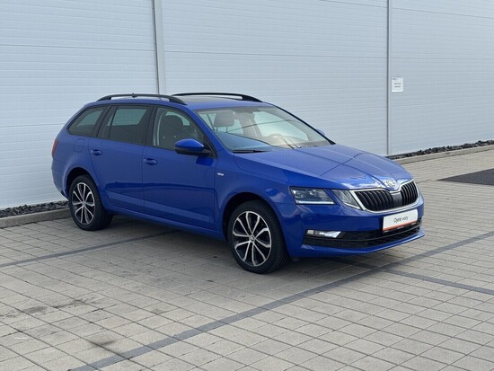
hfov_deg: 39.6
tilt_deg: -5.5
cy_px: 186
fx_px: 685
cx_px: 247
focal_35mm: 48
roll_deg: +2.0
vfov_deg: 30.3
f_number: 1.78
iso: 64
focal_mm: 6.76
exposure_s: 1/2179
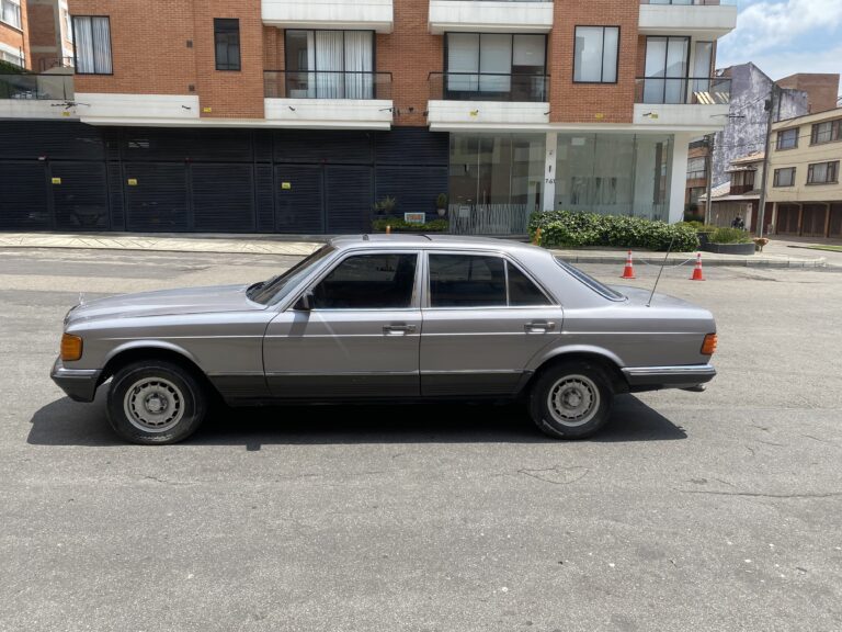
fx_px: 632
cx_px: 421
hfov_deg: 67.3
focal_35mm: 26
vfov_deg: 53.1
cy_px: 316
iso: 32
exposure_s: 1/1898
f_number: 1.8
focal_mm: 4.25
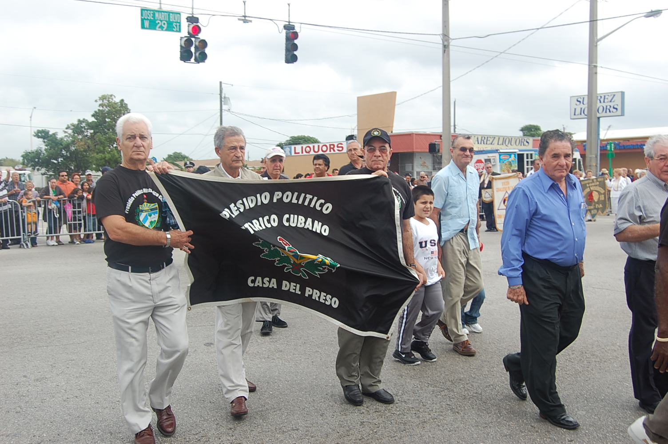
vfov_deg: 34.1
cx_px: 334
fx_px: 723
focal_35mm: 39
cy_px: 222
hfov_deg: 49.6
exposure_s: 1/250
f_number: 8
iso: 200
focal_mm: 26
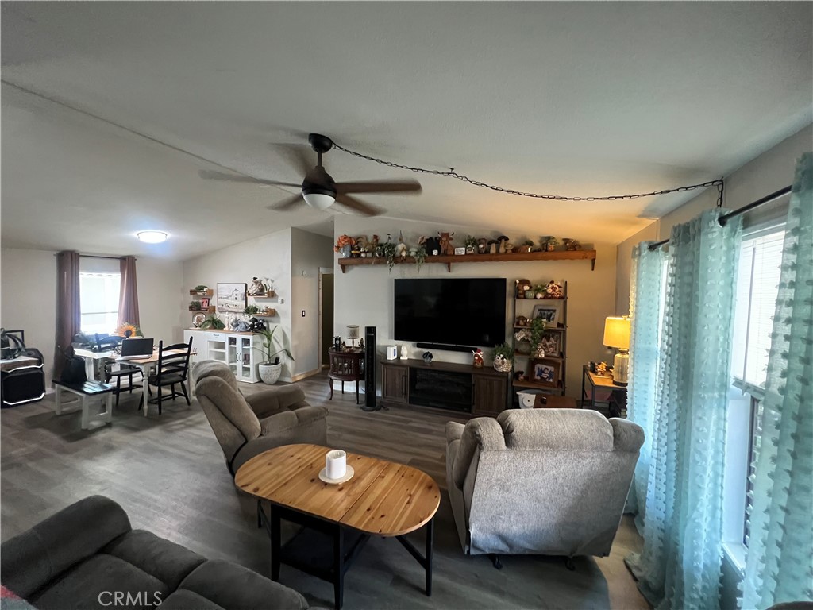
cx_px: 406
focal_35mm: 13
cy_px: 305
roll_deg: -0.6
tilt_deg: -2.3
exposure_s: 1/60
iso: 640
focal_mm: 1.57
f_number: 1.8
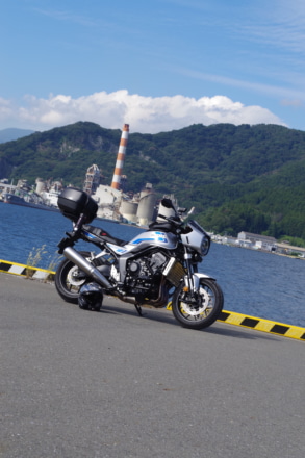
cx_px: 152
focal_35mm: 82
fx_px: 1043
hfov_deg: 16.6
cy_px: 229
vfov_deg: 24.8
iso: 200
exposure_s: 1/200
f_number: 11
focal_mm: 55
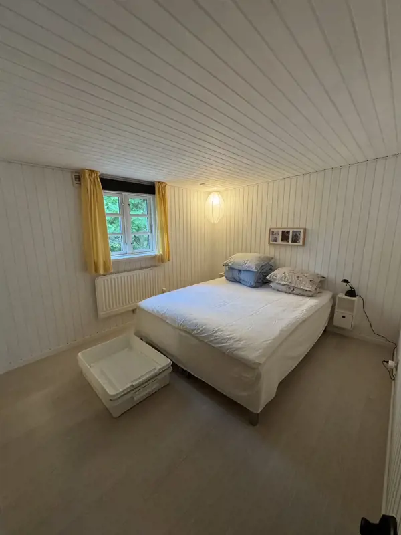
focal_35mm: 14
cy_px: 268
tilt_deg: -9.4
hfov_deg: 85.7
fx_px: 216
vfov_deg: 102.1
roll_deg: +0.0
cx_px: 200
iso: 320
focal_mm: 2.22
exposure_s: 1/50
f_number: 2.2
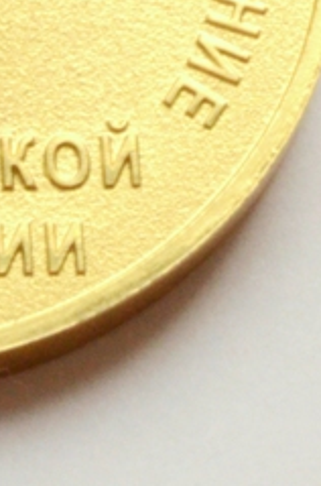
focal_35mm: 353
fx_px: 4751
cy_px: -283
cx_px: -205
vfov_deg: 5.8
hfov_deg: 3.8
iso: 2000
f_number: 36
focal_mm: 55
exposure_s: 1/40
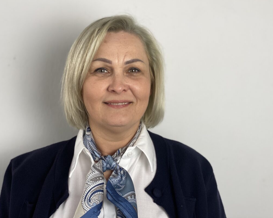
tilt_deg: -2.3
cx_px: 133
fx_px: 444
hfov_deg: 34.2
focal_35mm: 55
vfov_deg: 27.6
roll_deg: -1.5
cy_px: 108
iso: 100
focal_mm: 6
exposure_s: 1/100
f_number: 2
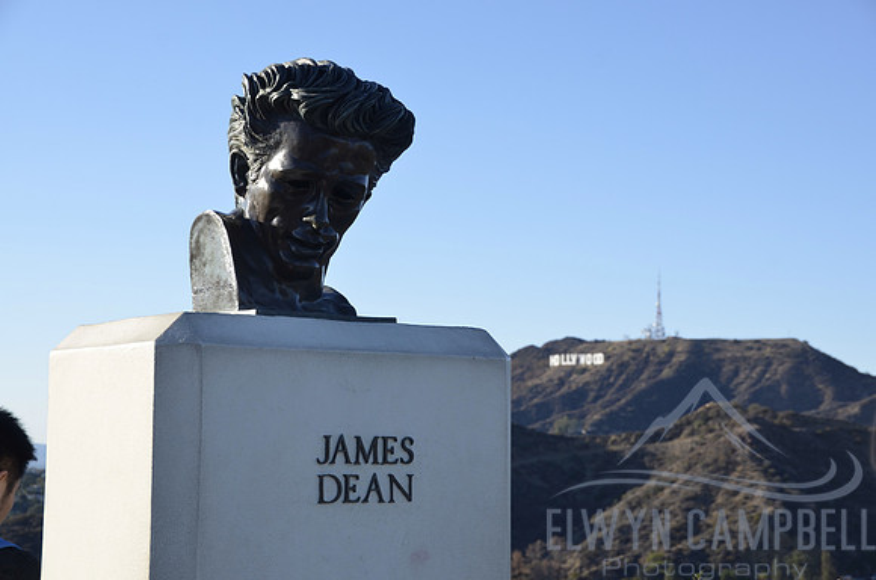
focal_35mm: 75
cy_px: 290
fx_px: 1821
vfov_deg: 18.1
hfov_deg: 27.0
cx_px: 438
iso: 160
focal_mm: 50
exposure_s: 1/250
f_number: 8
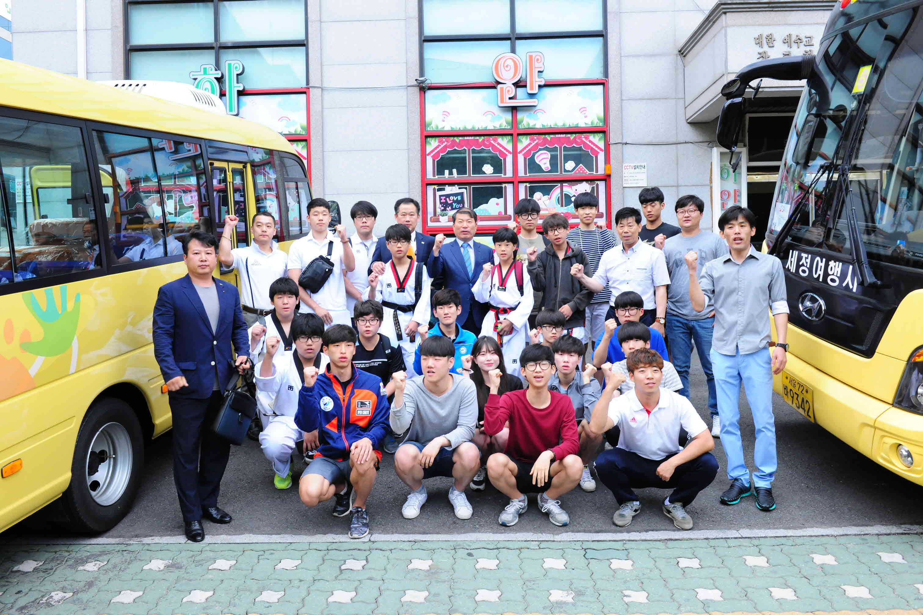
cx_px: 462
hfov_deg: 60.3
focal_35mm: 31
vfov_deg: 42.3
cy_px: 308
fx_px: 795
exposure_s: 1/125
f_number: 8
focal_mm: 31
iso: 1600
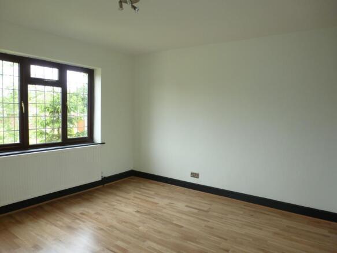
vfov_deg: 56.8
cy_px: 126
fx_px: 234
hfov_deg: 71.6
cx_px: 168
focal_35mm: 24
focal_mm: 4.3
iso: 125
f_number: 3.3
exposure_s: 1/60
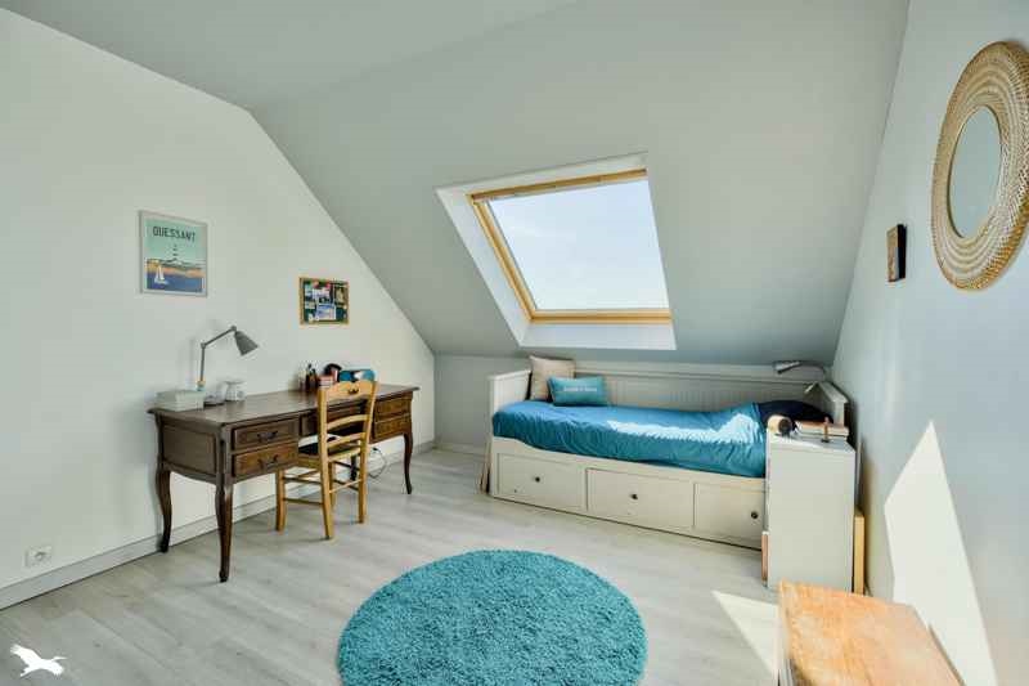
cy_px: 343
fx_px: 457
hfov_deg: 96.7
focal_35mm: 16
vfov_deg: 73.7
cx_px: 514
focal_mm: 16
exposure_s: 1/1250
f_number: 8
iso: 800
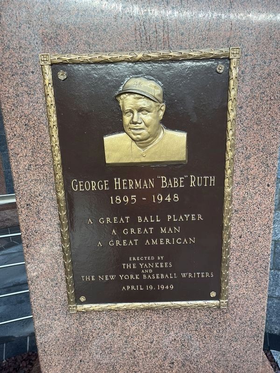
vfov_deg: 67.3
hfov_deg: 53.1
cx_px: 140
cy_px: 186
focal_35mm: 26
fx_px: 280
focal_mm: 5.1
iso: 50
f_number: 1.6
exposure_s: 1/122
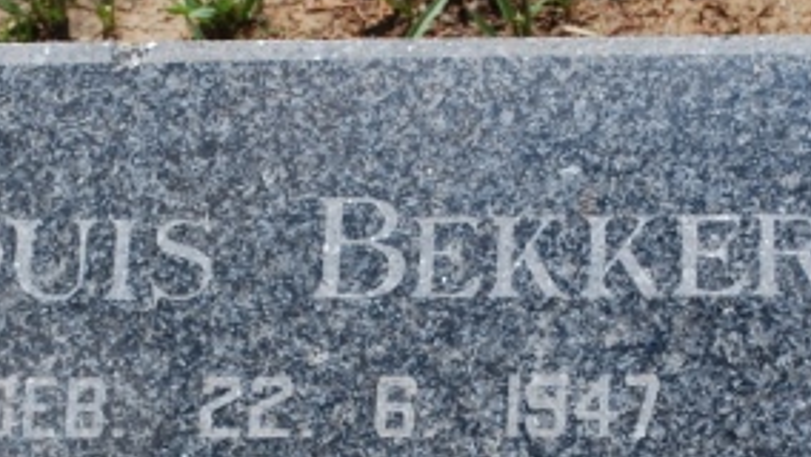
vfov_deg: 5.9
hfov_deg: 10.6
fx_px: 4389
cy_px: 493
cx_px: 343
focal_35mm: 204
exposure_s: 1/320
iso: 100
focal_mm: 36
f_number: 9
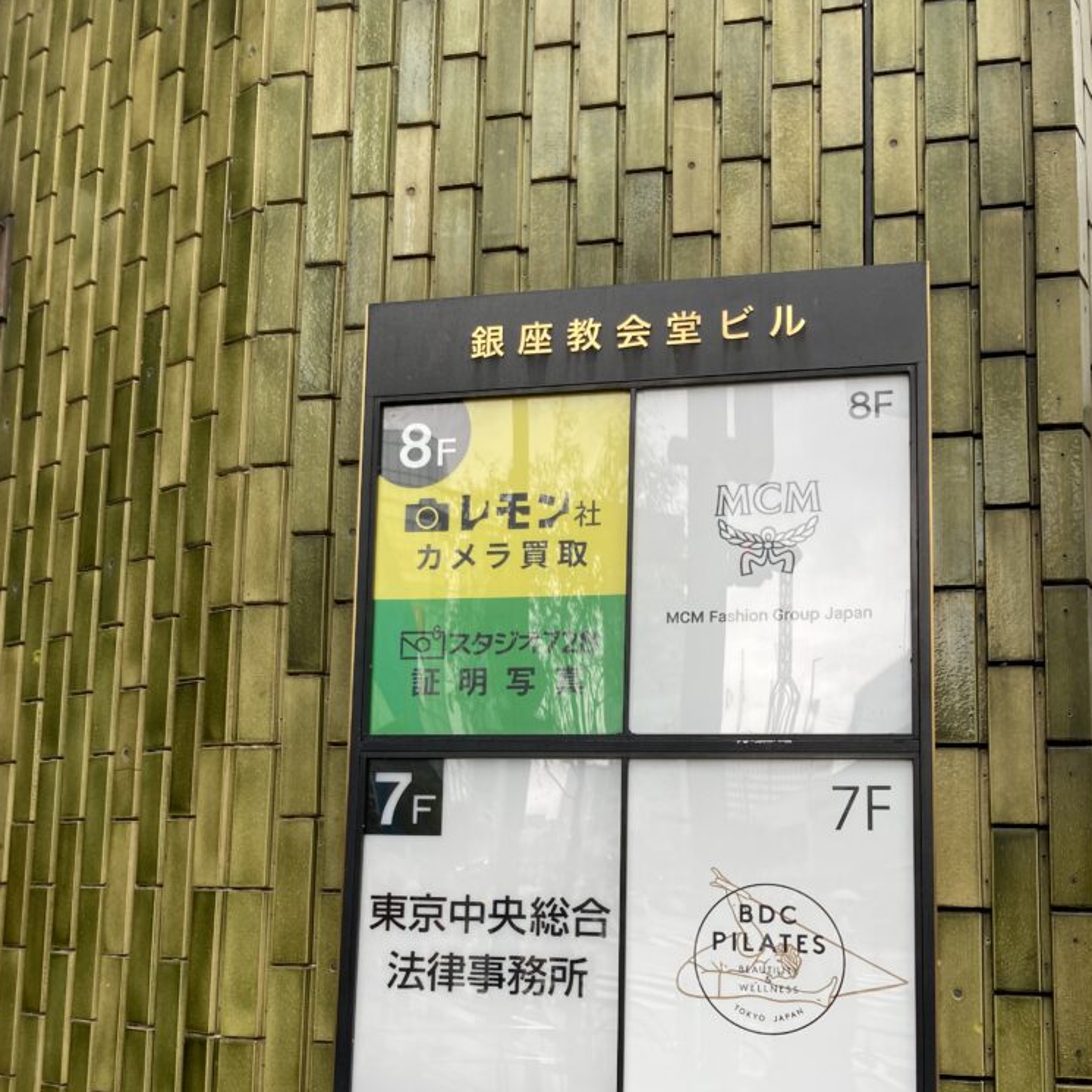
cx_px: 545
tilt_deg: +7.4
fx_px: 1213
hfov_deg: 48.5
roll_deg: -0.7
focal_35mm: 34
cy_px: 742
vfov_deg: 47.5
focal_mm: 3.99
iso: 25
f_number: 1.8
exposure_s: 1/100
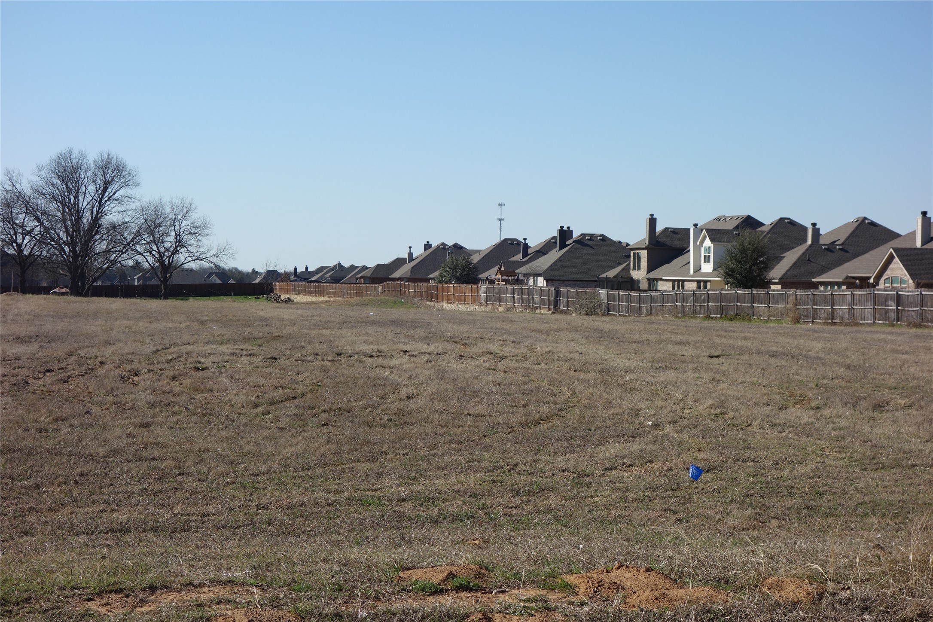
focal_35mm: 77
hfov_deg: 26.3
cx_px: 466
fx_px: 1995
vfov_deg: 17.7
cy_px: 311
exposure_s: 1/640
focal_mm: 28.5
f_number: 5.6
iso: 125
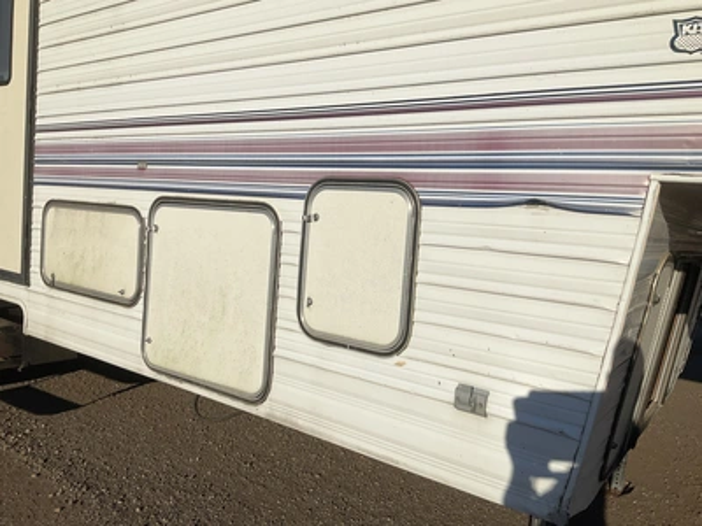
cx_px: 351
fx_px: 588
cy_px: 263
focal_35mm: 29
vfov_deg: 48.2
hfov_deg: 61.7
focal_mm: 3
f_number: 1.8
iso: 25
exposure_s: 1/7407
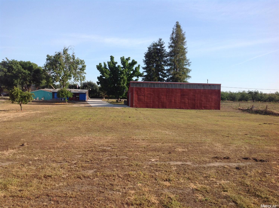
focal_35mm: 35
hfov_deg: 52.7
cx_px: 140
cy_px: 104
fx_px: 282
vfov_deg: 40.6
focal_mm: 4.28
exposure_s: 1/1681
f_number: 2.4
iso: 50
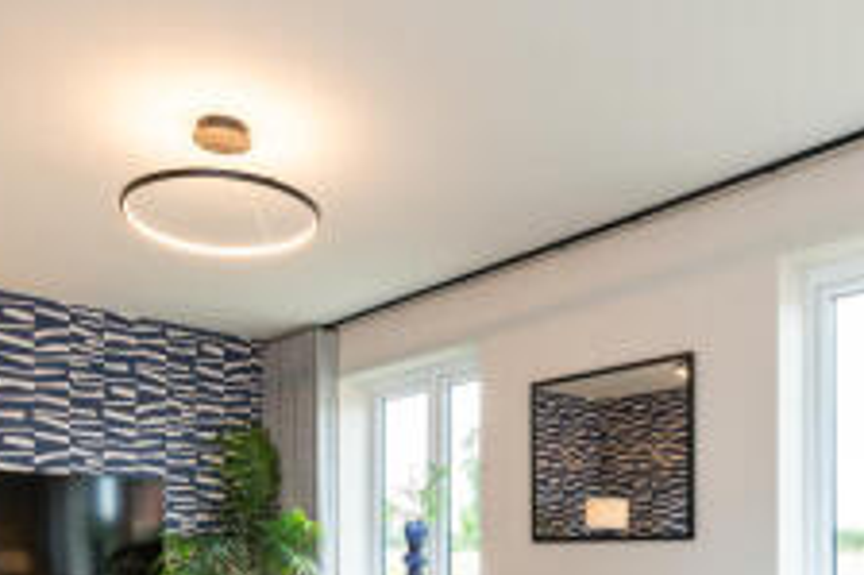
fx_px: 815
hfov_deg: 55.8
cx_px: 428
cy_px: 577
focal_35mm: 34
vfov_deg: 35.1
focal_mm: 16
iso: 160
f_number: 8
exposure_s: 1/6
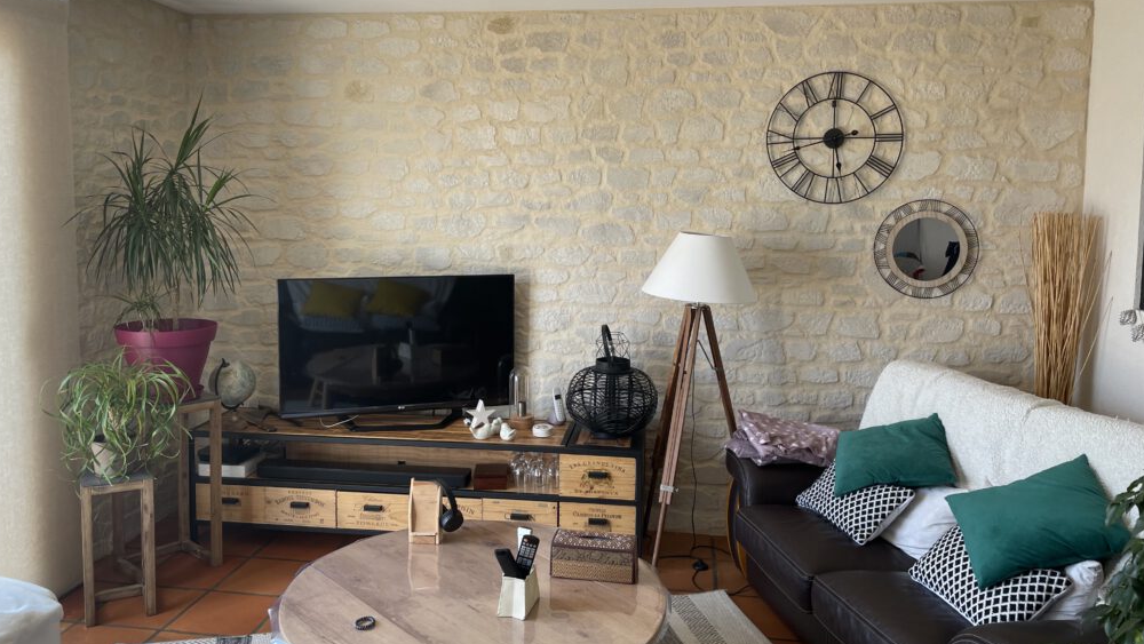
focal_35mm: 29
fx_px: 880
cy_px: 285
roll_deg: -1.1
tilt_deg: -4.3
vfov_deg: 40.1
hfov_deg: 66.0
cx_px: 562
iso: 32
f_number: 1.6
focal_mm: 4.2
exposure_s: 1/121
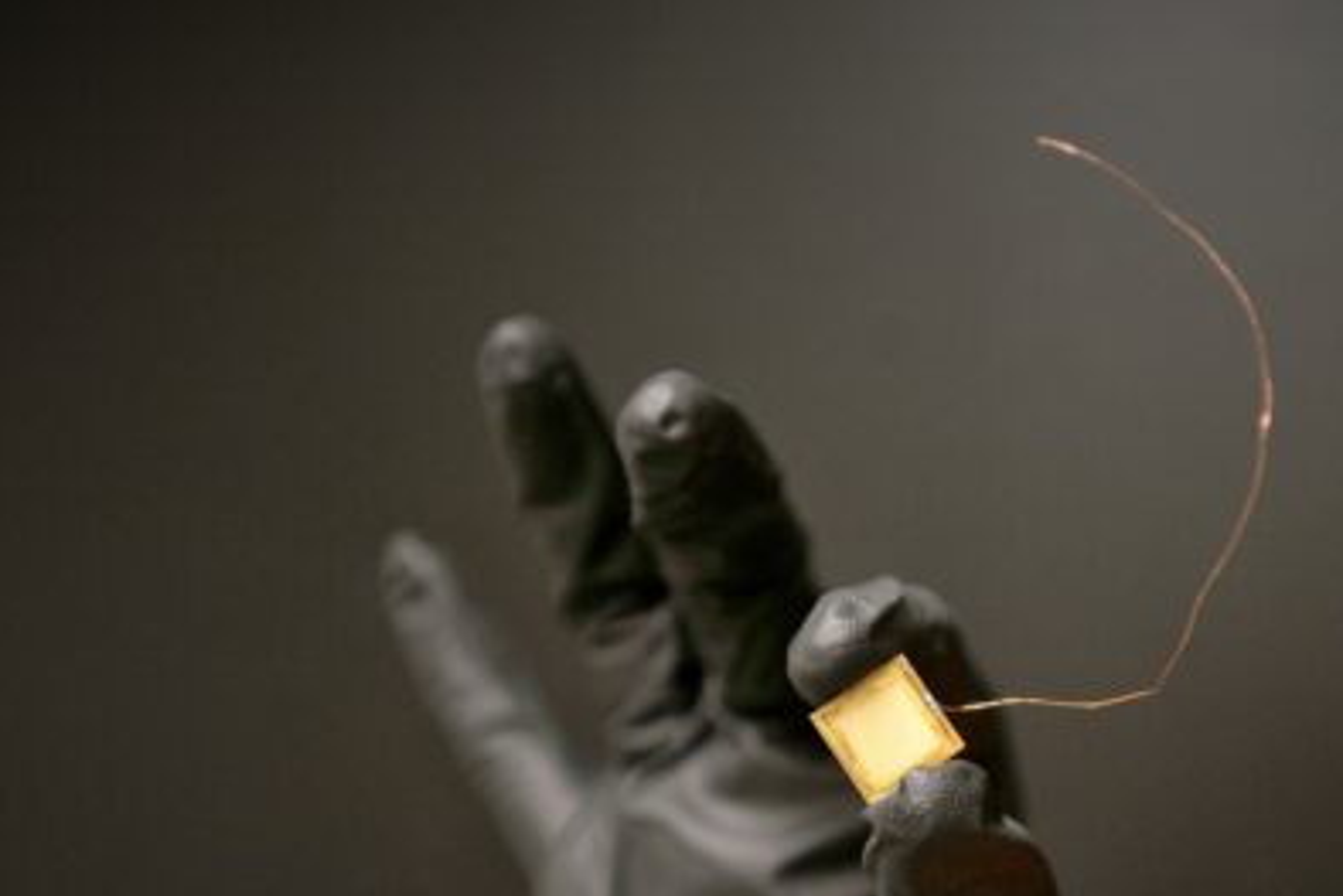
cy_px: 712
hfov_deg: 35.3
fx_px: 2090
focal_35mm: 56
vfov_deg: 23.9
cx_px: 903
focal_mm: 35
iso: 1000
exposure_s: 1/80
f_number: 2.8
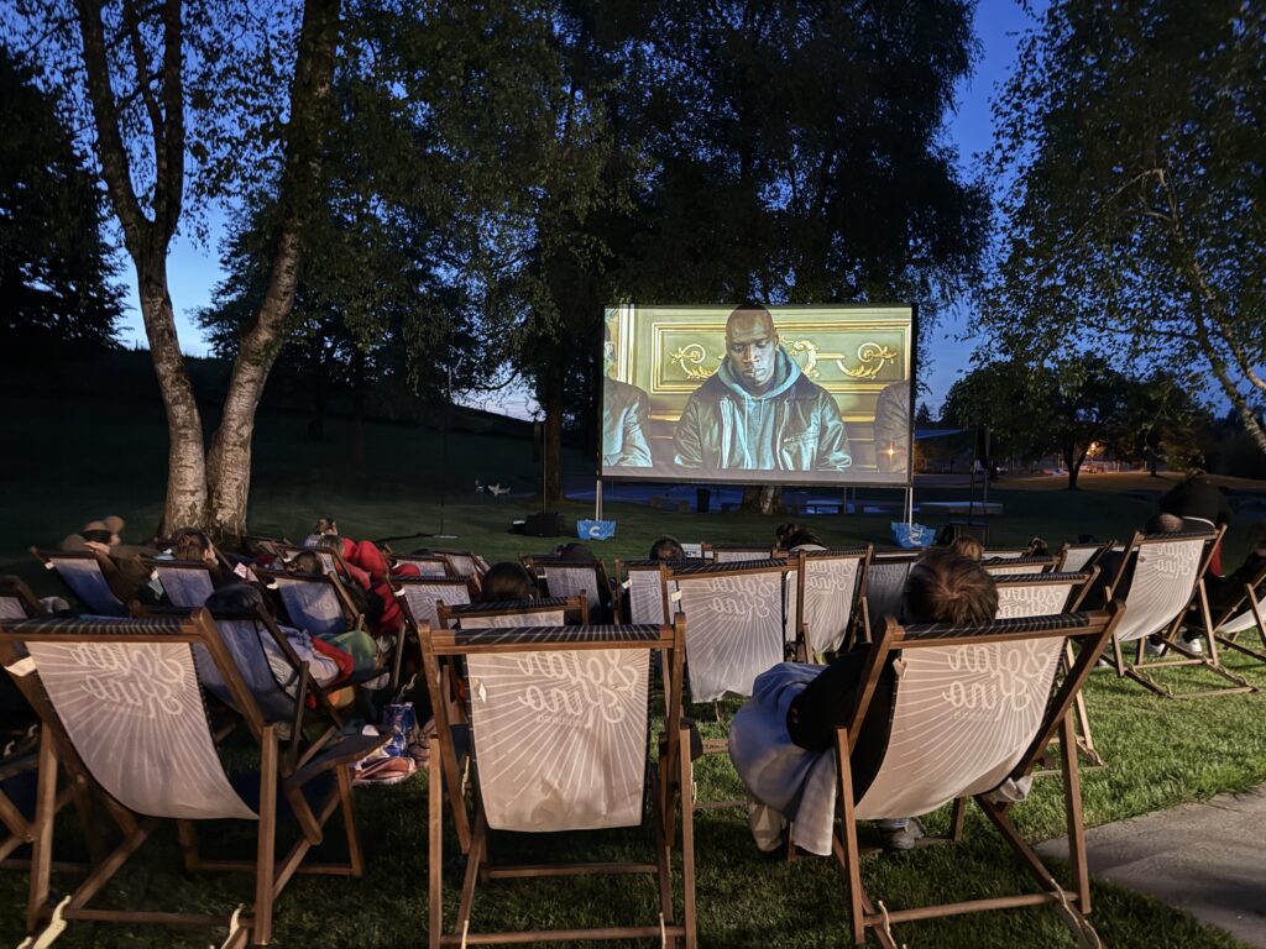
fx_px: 878
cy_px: 474
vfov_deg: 56.8
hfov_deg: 71.6
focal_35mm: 24
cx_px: 633
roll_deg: -0.9
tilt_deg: -2.4
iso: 800
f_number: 1.78
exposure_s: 1/13
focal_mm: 6.76
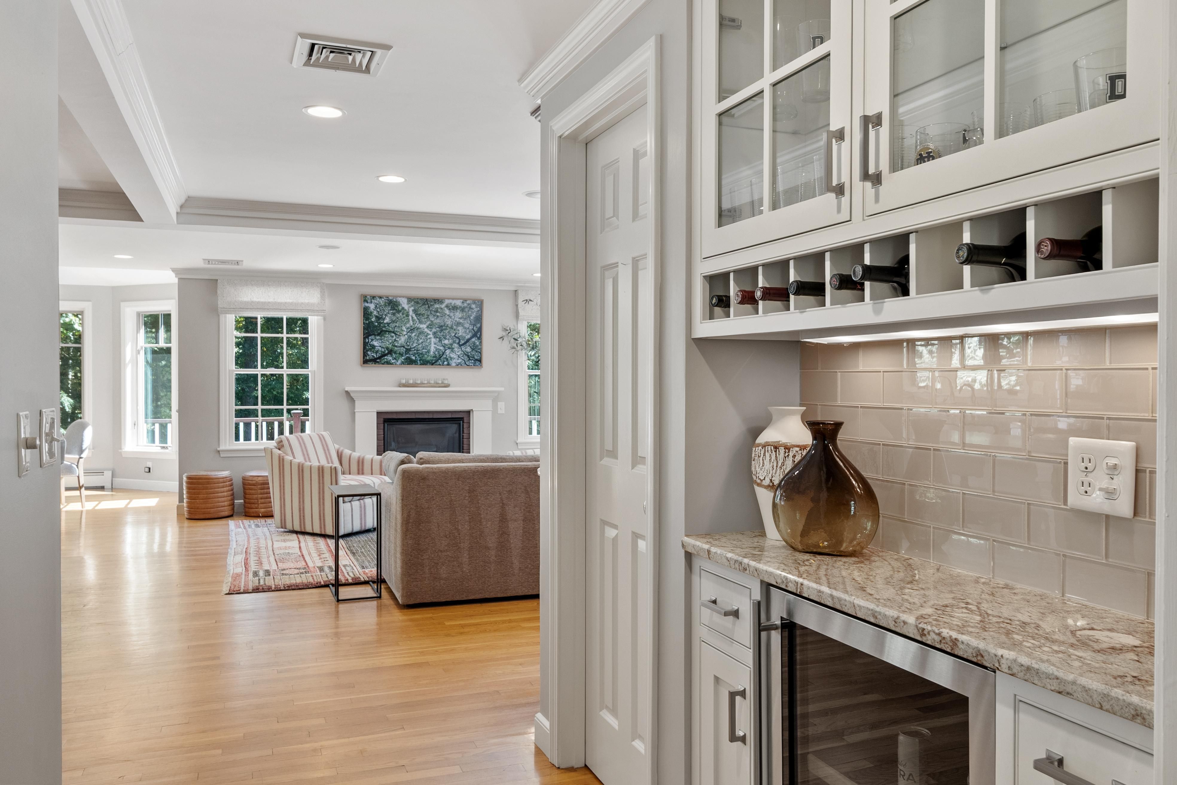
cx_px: 588
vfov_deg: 47.9
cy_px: 392
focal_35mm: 27
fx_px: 883
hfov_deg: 67.4
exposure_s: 1/1.67
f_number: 7.1
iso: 400
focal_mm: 18
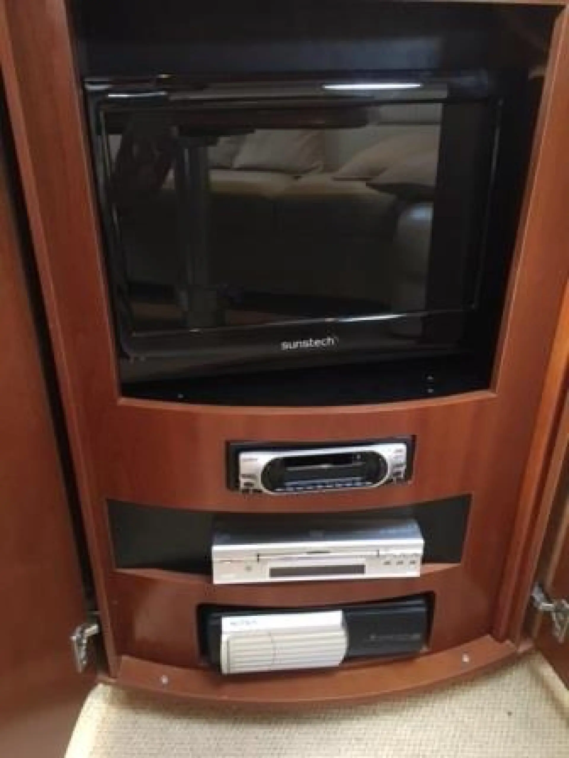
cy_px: 379
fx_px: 636
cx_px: 284
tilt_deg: -27.6
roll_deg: -0.2
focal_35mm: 29
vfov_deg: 61.7
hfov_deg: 48.2
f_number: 2.2
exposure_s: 1/17
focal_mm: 4.15
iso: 250
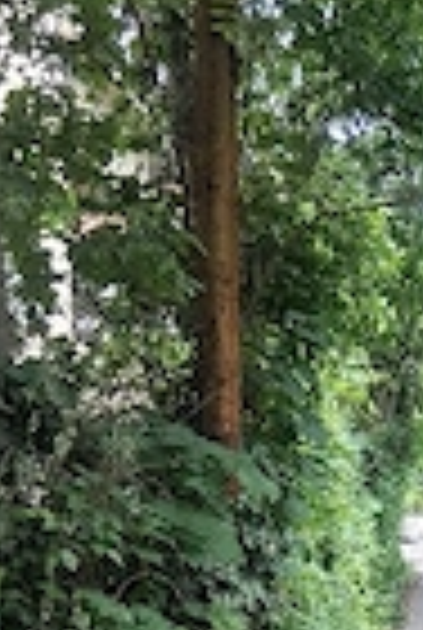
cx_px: 554
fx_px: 1350
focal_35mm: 77
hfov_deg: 16.8
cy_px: 850
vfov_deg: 22.9
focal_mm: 3.98
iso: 125
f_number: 1.8
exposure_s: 1/100
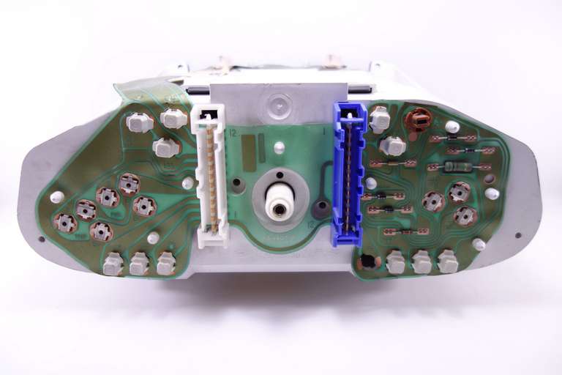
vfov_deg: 46.4
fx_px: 437
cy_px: 188
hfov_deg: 65.5
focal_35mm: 28
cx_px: 281
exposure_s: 1/80
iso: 125
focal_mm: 10.4
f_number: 1.8
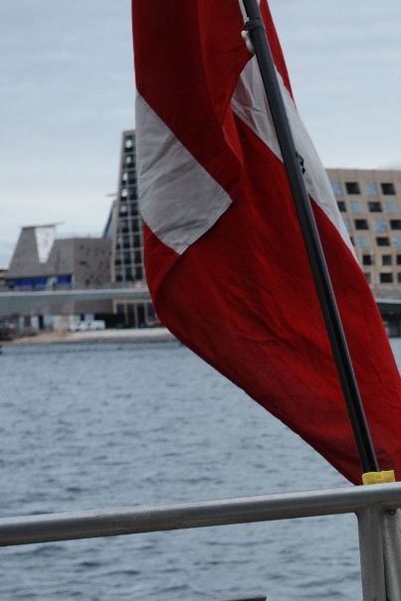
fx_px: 2123
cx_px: 589
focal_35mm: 127
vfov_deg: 15.7
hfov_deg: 10.4
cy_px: 664
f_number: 5.6
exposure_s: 1/500
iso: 200
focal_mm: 26
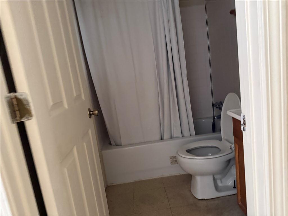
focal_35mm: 24
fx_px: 200
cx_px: 144
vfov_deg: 56.8
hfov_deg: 71.6
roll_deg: +6.4
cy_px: 108
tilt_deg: -6.2
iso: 800
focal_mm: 6.76
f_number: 1.78
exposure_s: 1/40
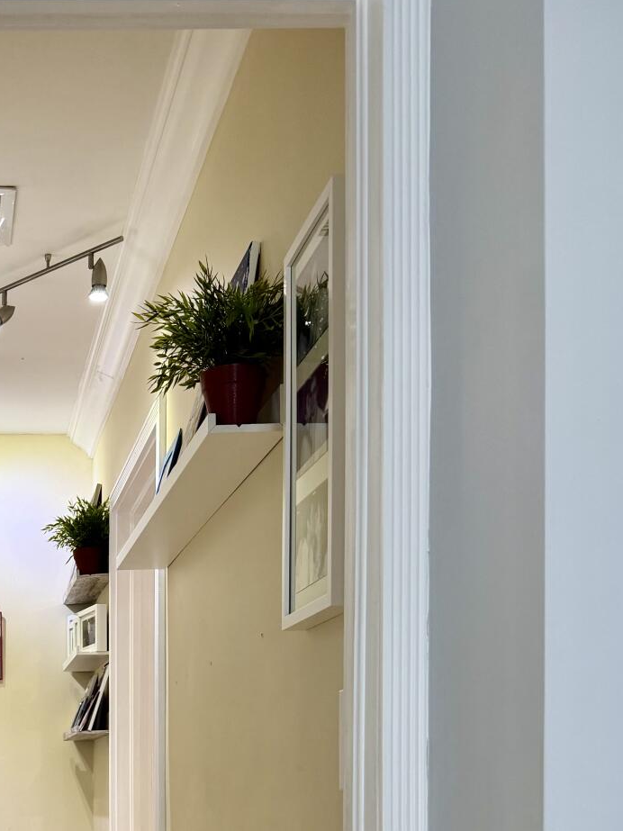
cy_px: 818
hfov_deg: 26.3
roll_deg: +0.4
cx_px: -26
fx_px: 1248
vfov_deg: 33.8
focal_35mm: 52
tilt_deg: -1.5
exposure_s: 1/60
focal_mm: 6.76
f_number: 1.78
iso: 125
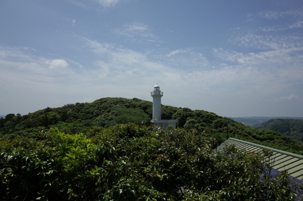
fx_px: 235
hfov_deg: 65.6
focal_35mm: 28
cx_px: 152
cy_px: 100
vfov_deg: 46.2
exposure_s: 1/2000
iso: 100
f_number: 4
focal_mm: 18.3
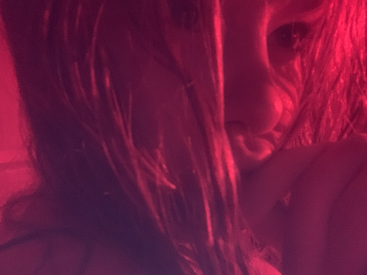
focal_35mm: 32
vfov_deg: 44.2
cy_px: 138
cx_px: 184
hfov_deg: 56.8
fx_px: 339
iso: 1000
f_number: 2.2
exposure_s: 1/15
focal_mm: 2.87
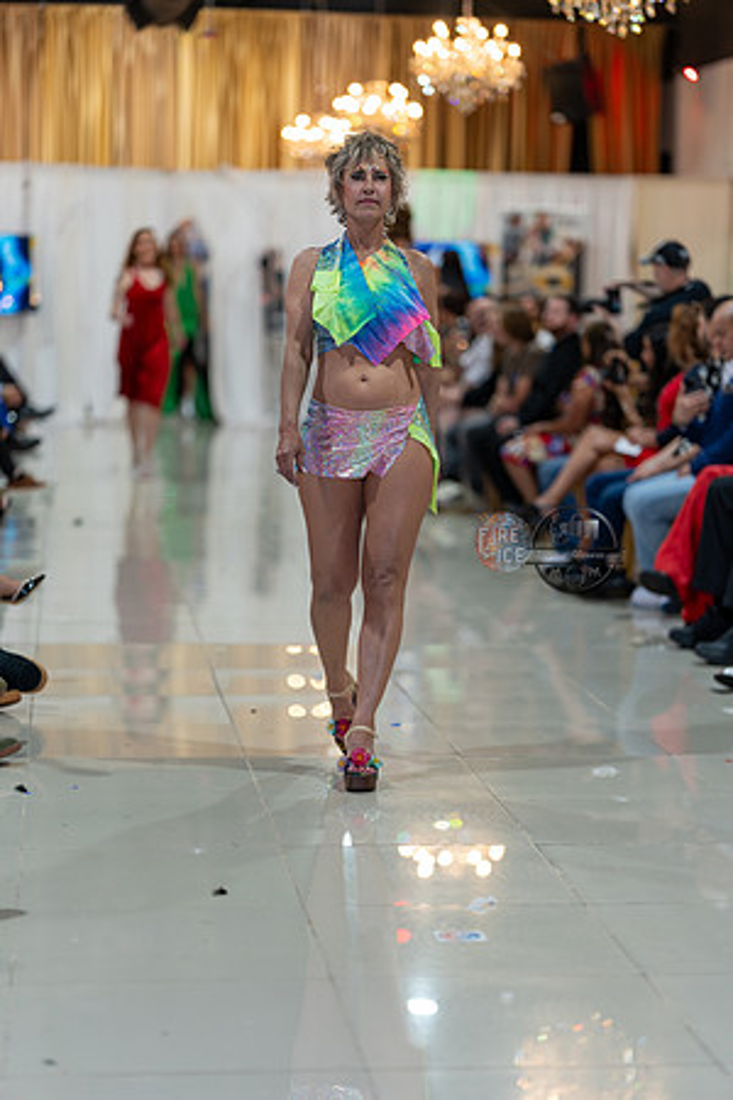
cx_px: 366
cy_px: 550
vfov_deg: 23.9
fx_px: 2596
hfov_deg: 16.1
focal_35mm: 85
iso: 100
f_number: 1.4
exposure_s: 1/160
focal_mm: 85
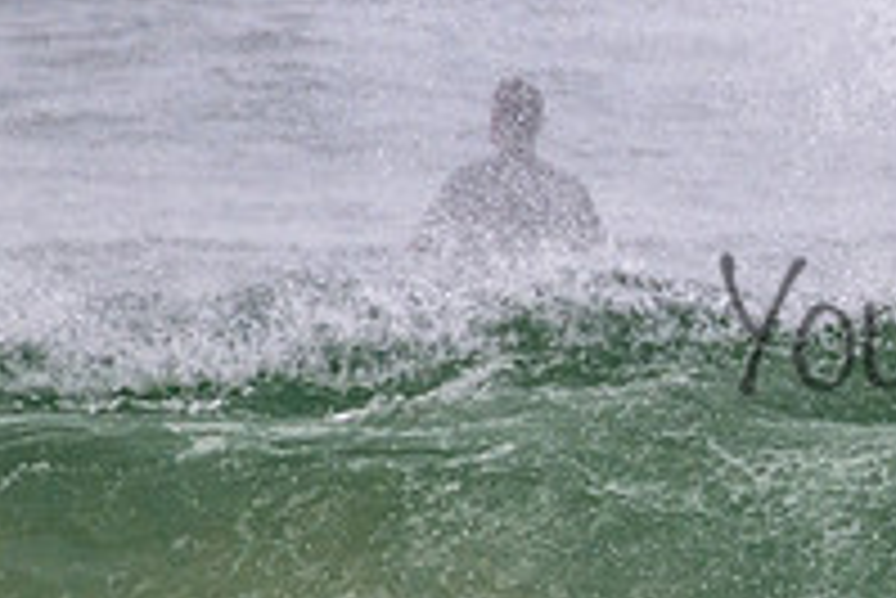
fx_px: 58007
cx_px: 1184
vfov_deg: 0.6
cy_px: 286
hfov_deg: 0.9
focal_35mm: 2329
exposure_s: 1/2000
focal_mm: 800
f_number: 11
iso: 1400
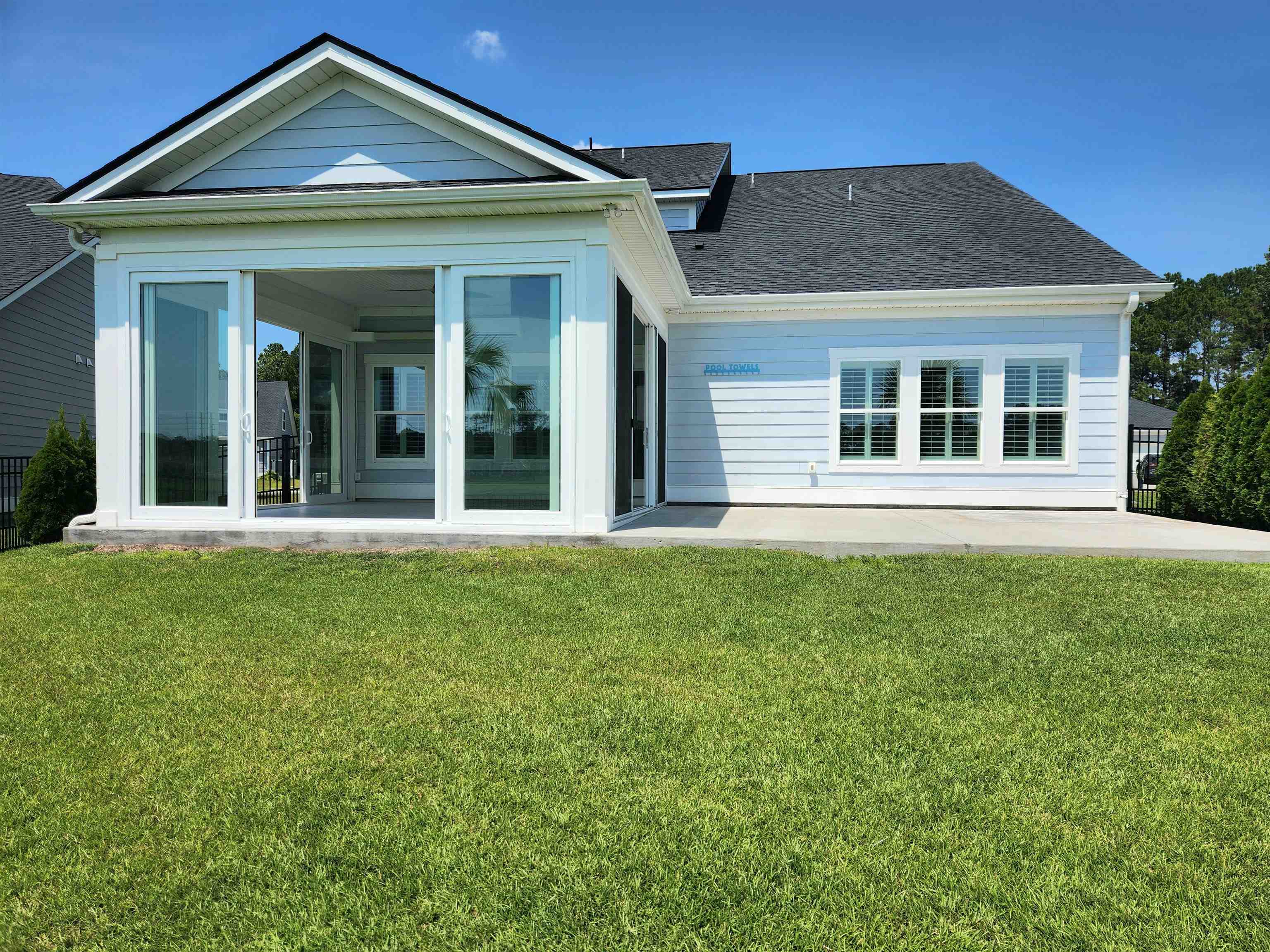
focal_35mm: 23
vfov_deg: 58.9
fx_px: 844
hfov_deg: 73.9
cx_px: 635
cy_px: 476
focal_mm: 5.4
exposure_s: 1/2500
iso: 20
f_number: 1.8
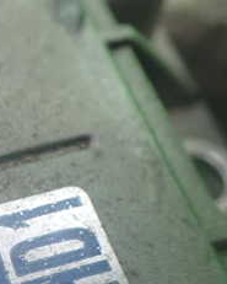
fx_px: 638
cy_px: 267
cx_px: -121
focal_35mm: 76
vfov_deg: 24.2
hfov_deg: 17.9
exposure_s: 1/60
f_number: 2.3
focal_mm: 5.4
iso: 800
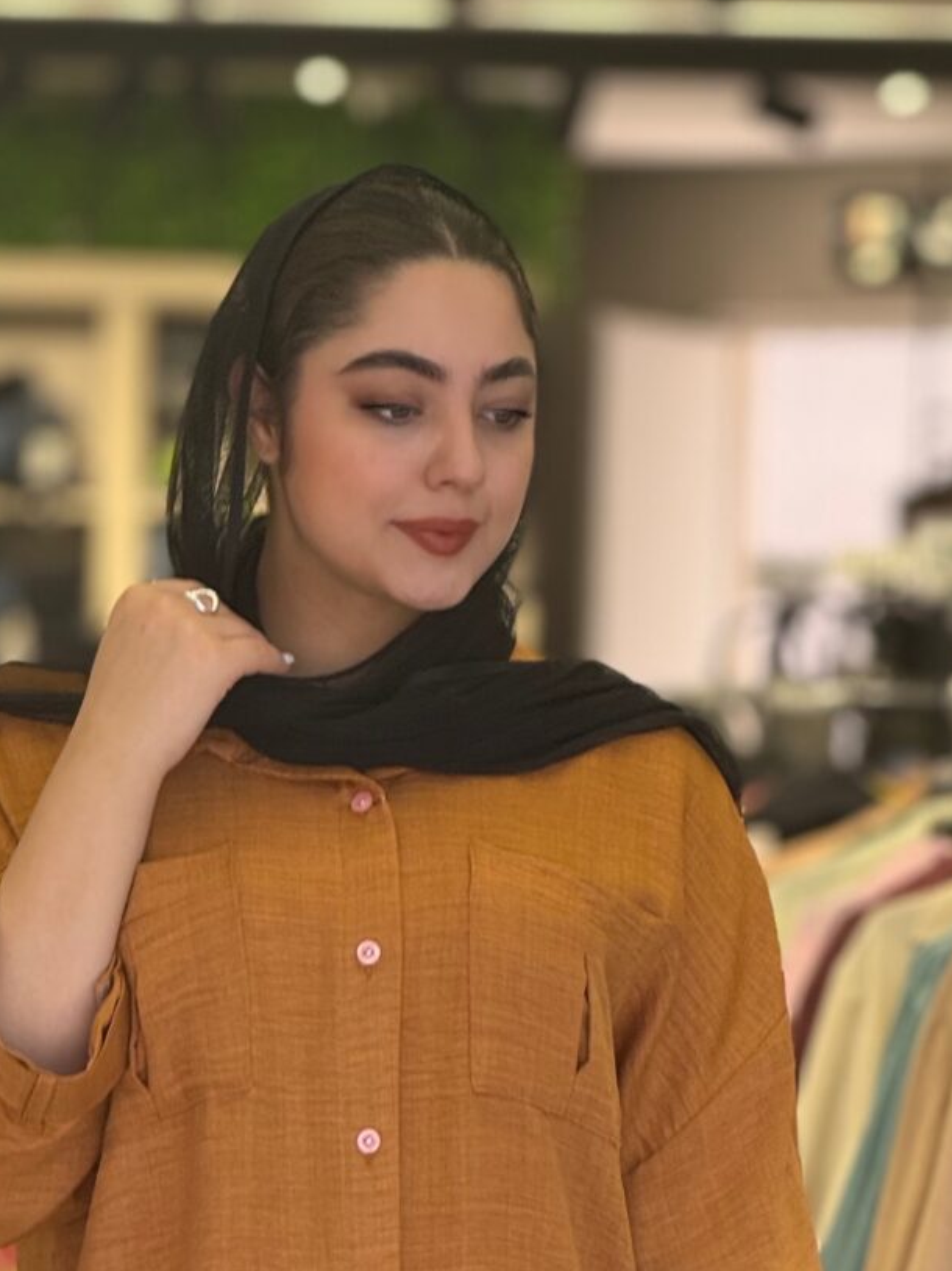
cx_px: 407
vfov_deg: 8.4
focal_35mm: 236
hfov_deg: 6.3
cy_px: 1224
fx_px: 8658
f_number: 2.8
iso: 64
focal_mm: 15.66
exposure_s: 1/99
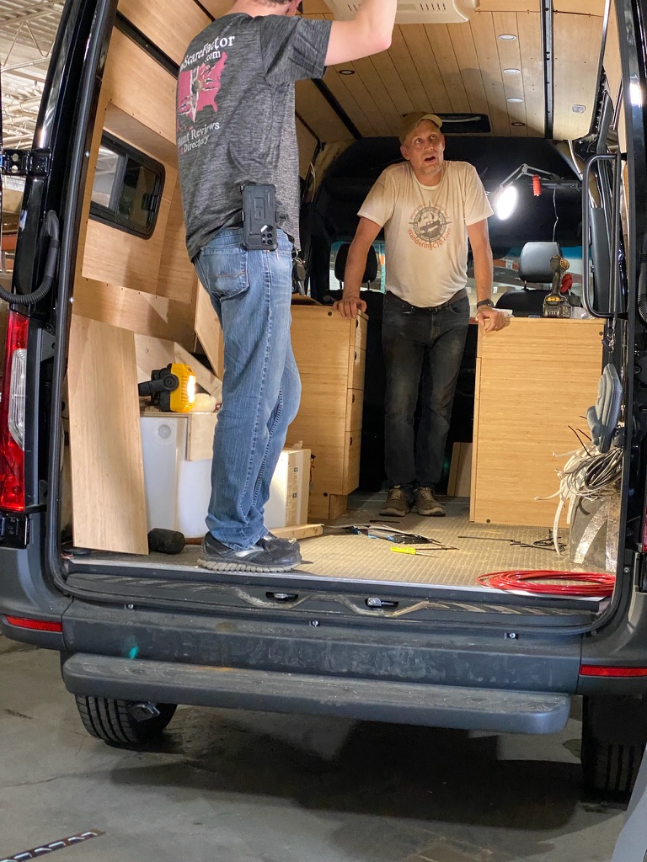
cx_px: 324
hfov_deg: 28.0
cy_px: 431
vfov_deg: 36.8
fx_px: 1296
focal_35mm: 52
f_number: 2
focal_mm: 6
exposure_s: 1/39
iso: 500
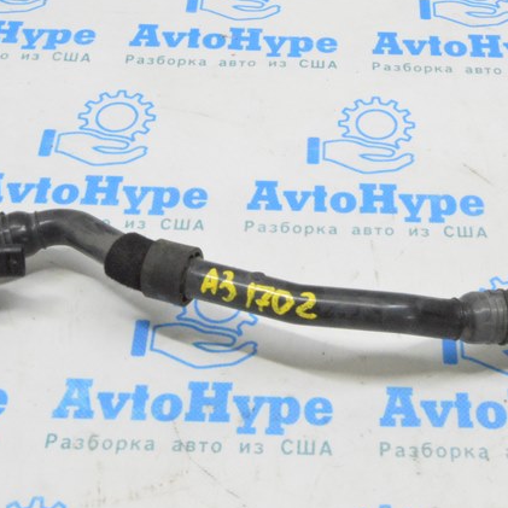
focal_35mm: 62
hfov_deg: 27.6
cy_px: 104
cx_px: 334
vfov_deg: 27.2
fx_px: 1029
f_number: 20
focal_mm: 20
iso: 6400
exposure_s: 1/15
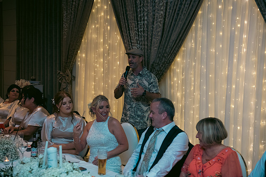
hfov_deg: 41.1
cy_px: 88
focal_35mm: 48
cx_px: 133
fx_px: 355
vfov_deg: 28.1
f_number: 3.5
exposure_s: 1/160
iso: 800
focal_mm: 48
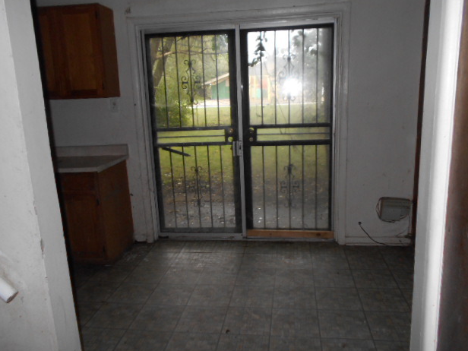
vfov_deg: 51.4
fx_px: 365
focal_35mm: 27
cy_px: 178
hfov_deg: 65.3
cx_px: 236
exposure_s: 1/25
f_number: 3.2
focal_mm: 4.6
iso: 200
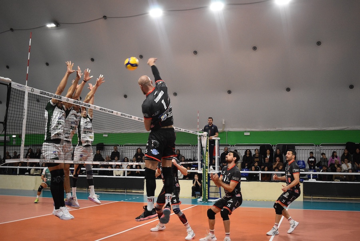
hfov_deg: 49.5
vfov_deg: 34.3
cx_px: 180
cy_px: 120
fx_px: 390
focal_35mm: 39
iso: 2500
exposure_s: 1/500
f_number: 4
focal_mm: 26
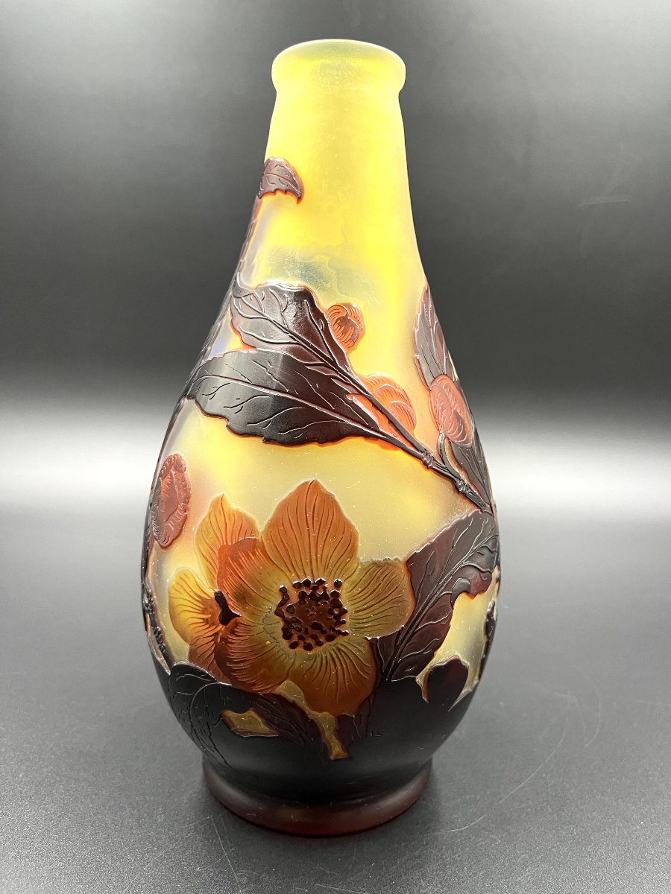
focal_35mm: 26
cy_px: 447
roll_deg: +0.7
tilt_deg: -7.9
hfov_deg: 53.1
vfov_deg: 67.3
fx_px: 672
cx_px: 336
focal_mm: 5.1
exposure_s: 1/95
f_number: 1.6
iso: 125
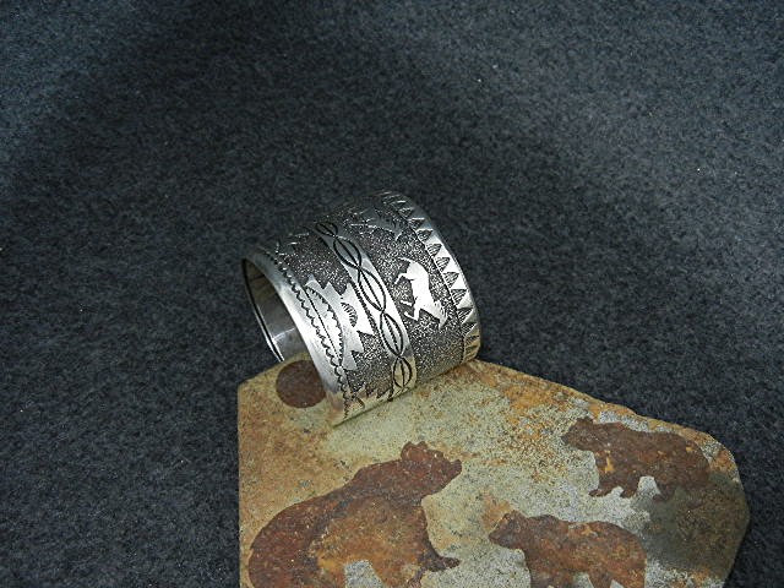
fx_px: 1019
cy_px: 294
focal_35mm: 45
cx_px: 392
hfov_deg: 42.1
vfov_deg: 32.2
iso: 383
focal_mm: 8.1
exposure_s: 1/30
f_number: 3.8
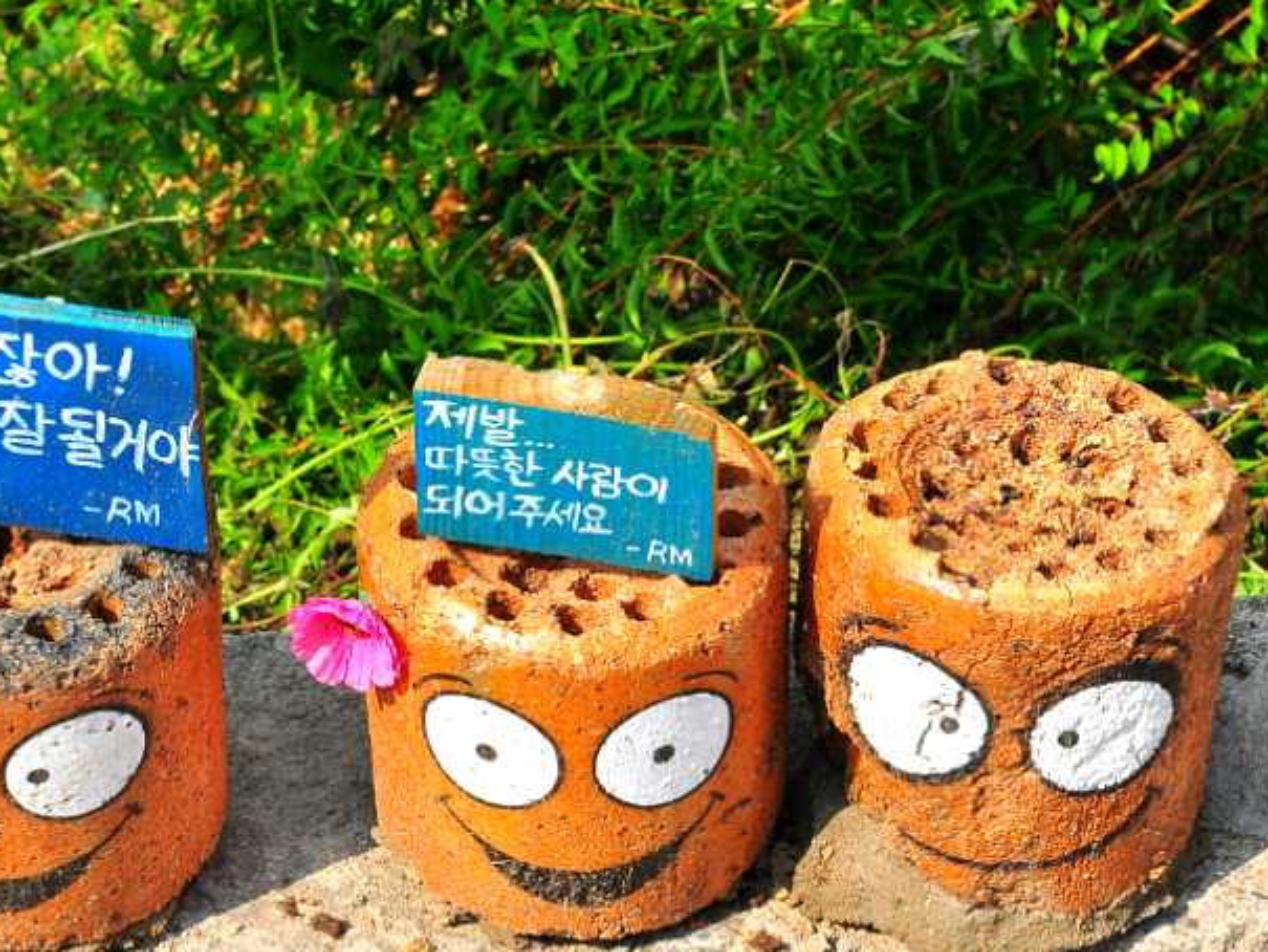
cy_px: 527
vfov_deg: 12.4
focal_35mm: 120
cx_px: 503
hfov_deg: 16.4
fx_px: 4397
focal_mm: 66
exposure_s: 1/125
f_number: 16
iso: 200
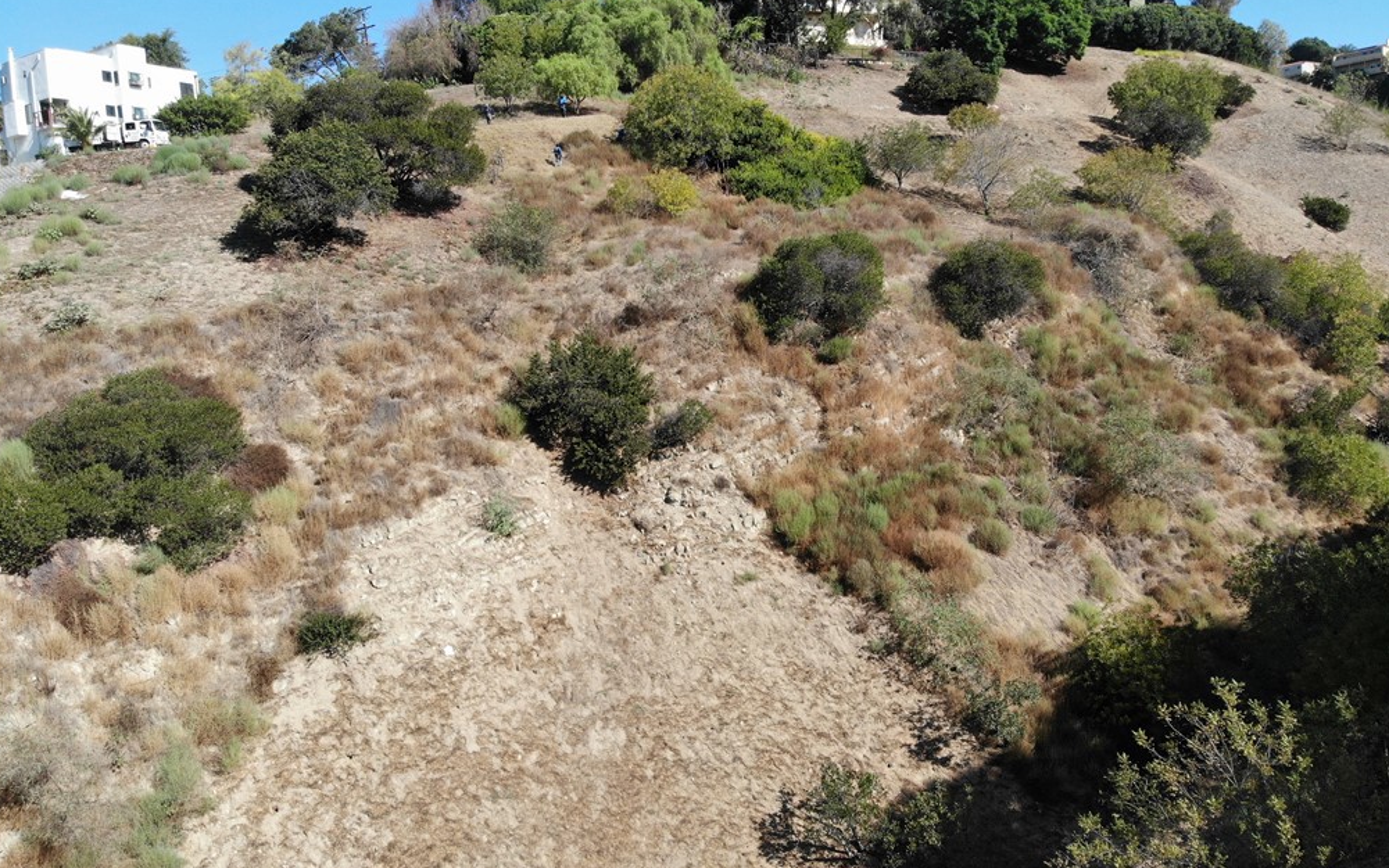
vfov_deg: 47.5
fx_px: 984
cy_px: 490
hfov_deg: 70.4
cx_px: 695
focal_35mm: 26
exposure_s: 1/650
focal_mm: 4.5
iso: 100
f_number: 2.8
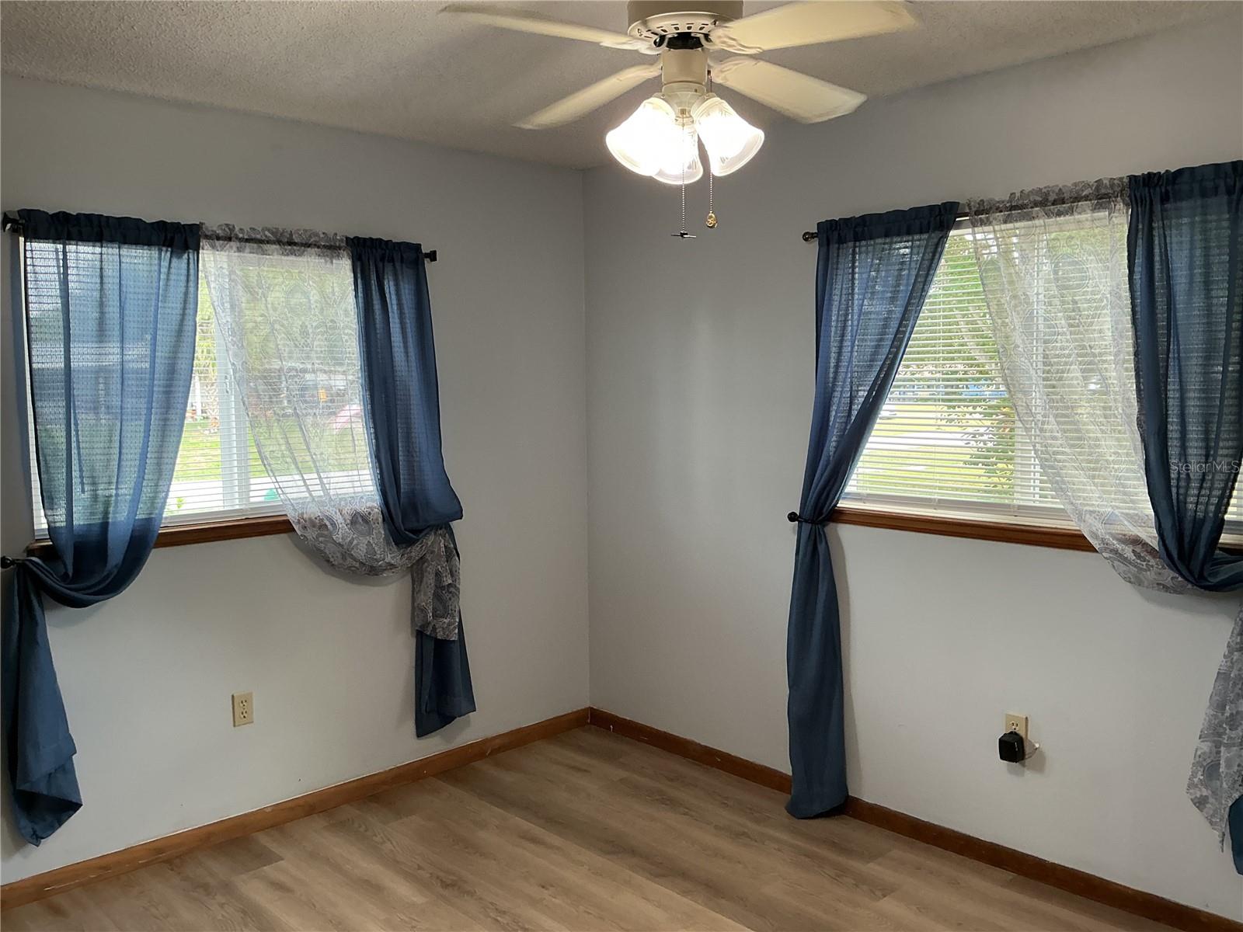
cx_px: 622
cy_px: 466
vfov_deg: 48.2
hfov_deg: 61.7
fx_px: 1041
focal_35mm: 29
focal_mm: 3
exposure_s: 1/60
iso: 50
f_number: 1.8
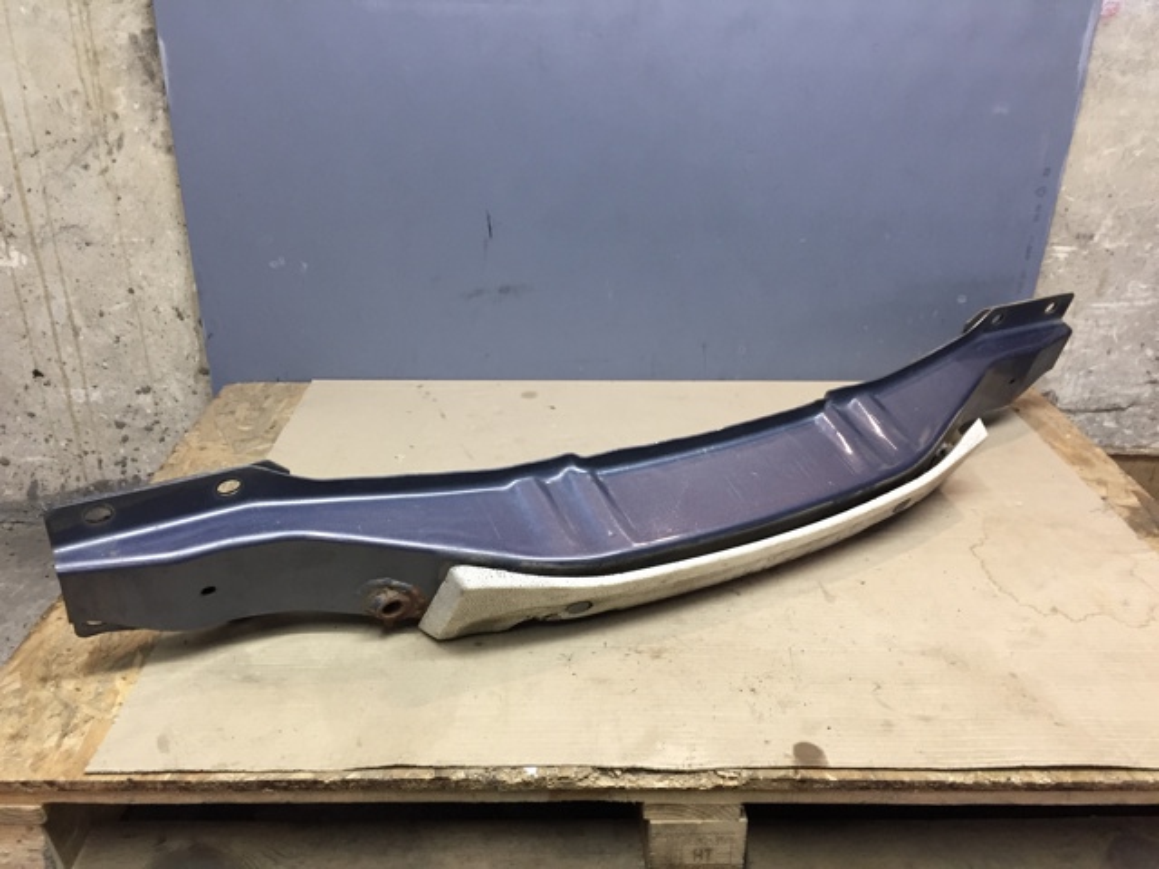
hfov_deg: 61.7
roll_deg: -2.7
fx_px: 971
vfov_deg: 48.2
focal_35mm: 29
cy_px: 434
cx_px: 580
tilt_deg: -24.9
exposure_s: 1/33
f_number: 2.2
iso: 64
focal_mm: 4.15
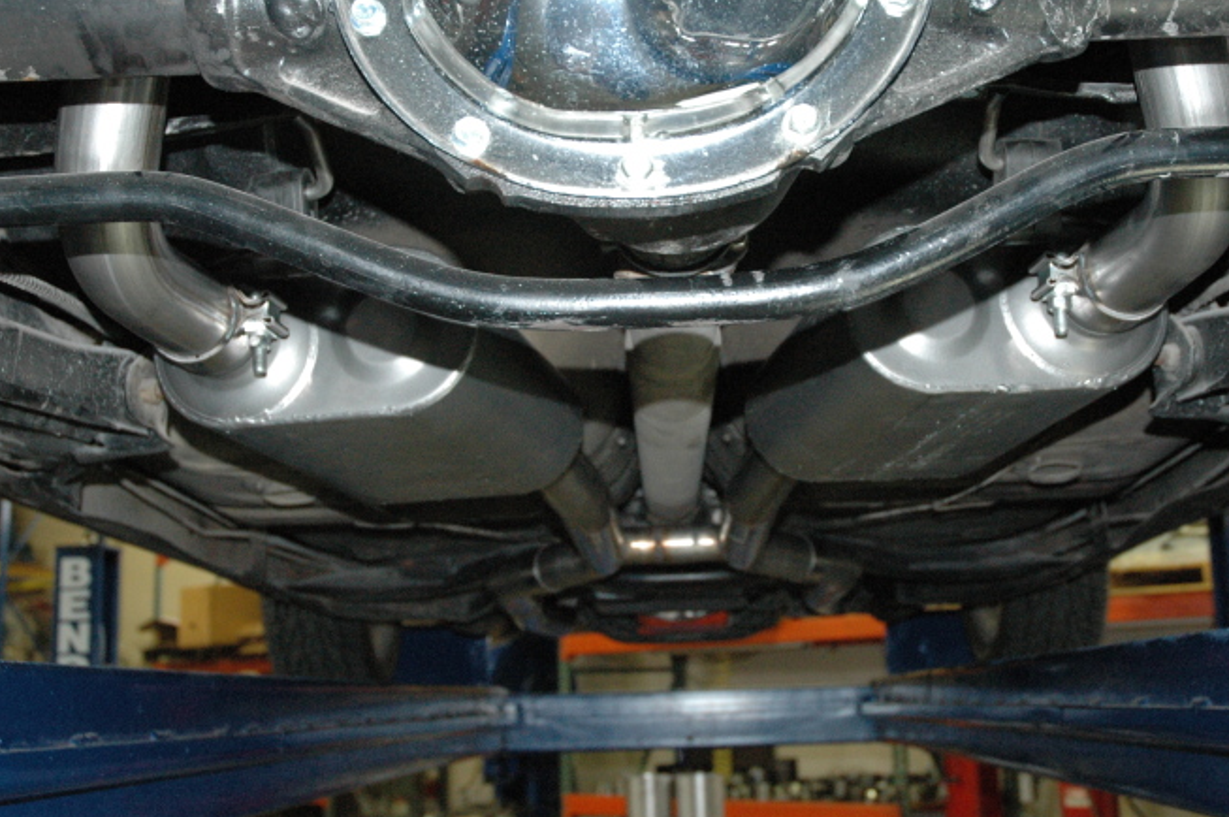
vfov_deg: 27.1
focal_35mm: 50
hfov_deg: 39.9
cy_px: 348
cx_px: 651
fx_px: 1692
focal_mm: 27
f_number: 5
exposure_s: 1/60
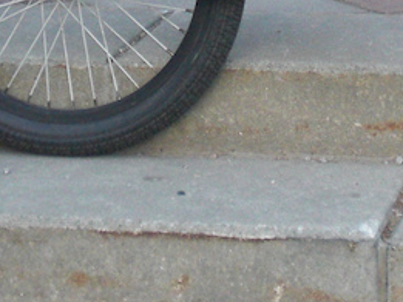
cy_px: -109
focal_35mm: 200
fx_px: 2329
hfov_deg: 9.9
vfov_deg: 7.3
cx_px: 287
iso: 200
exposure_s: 1/80
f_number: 3.6
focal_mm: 8.44
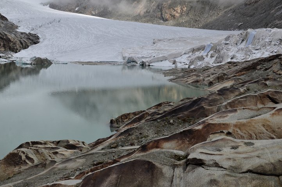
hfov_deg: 48.5
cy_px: 88
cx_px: 144
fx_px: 313
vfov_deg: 33.3
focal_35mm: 40
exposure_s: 1/320
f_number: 10
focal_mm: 24
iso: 320
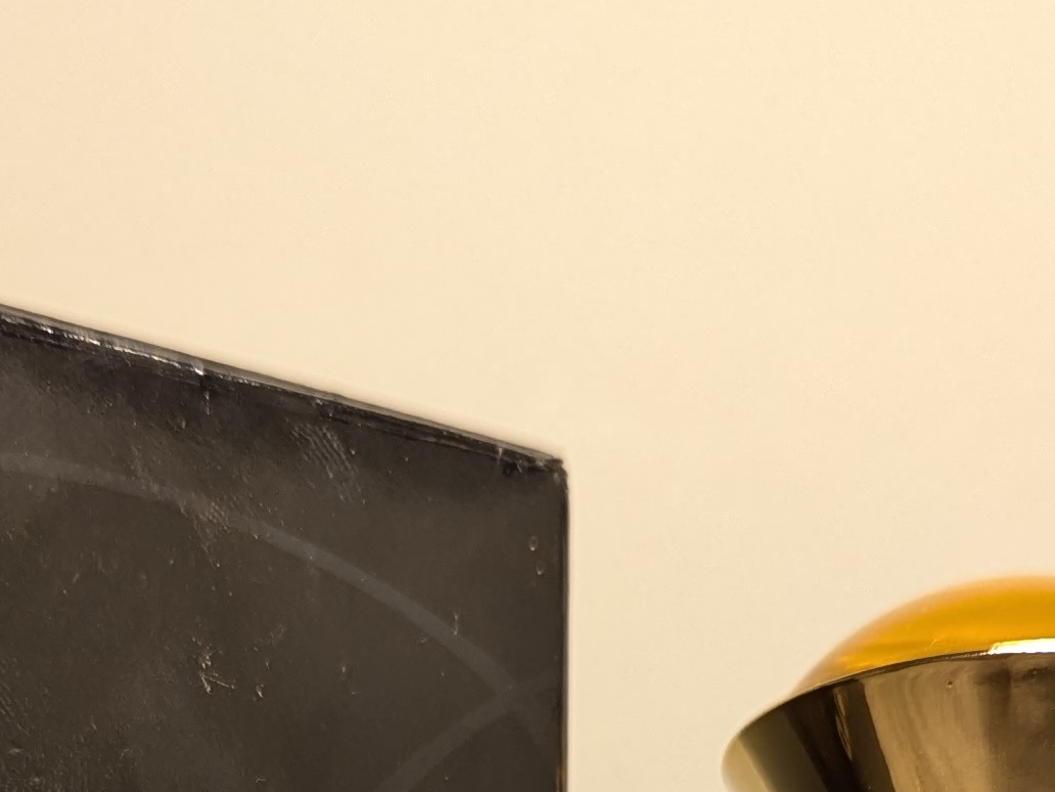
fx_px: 2895
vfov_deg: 14.2
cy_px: 1296
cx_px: 492
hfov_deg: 20.6
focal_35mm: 95
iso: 124
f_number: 1.85
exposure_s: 1/90
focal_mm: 6.81
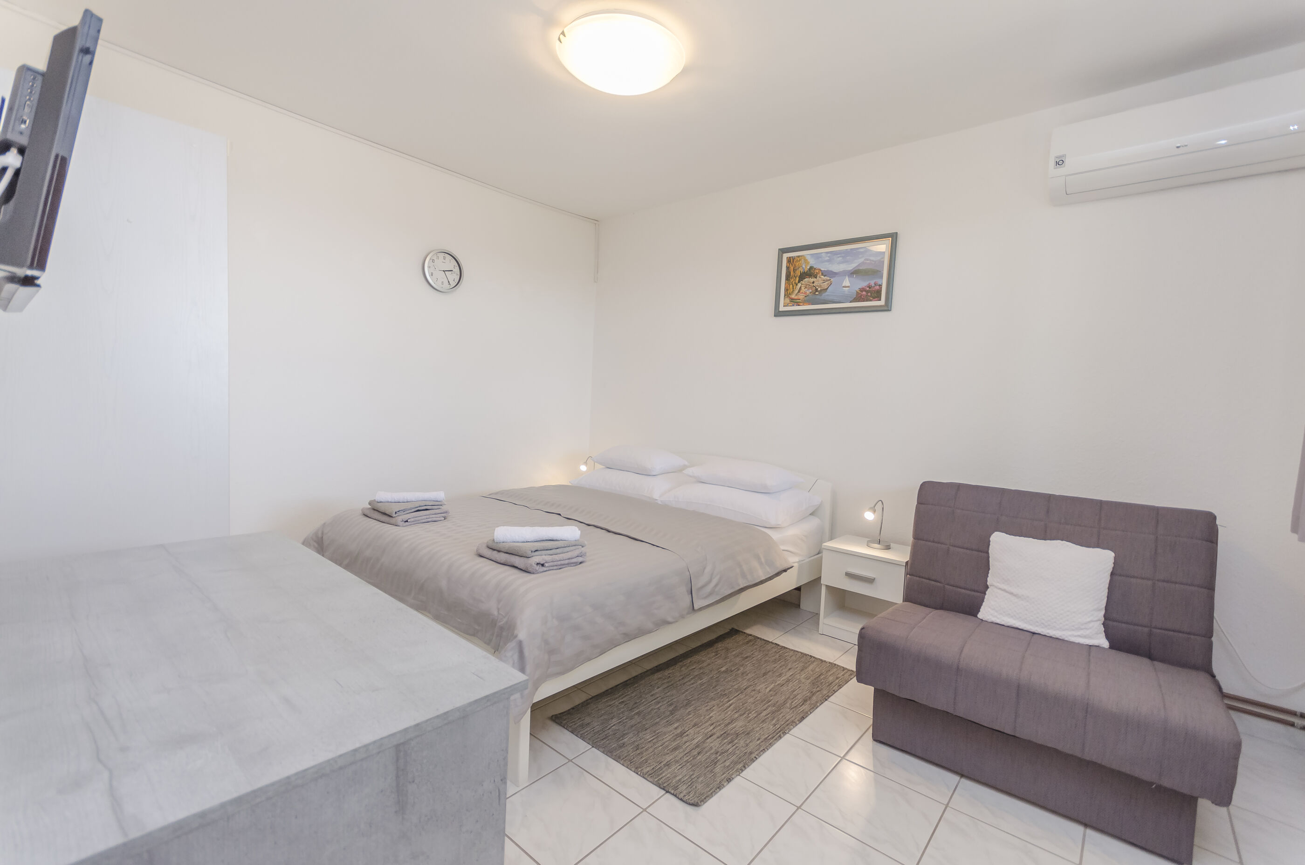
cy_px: 432
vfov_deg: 77.1
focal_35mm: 15
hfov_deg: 100.5
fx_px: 543
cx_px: 652
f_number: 4
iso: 360
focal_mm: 10
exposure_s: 1/60
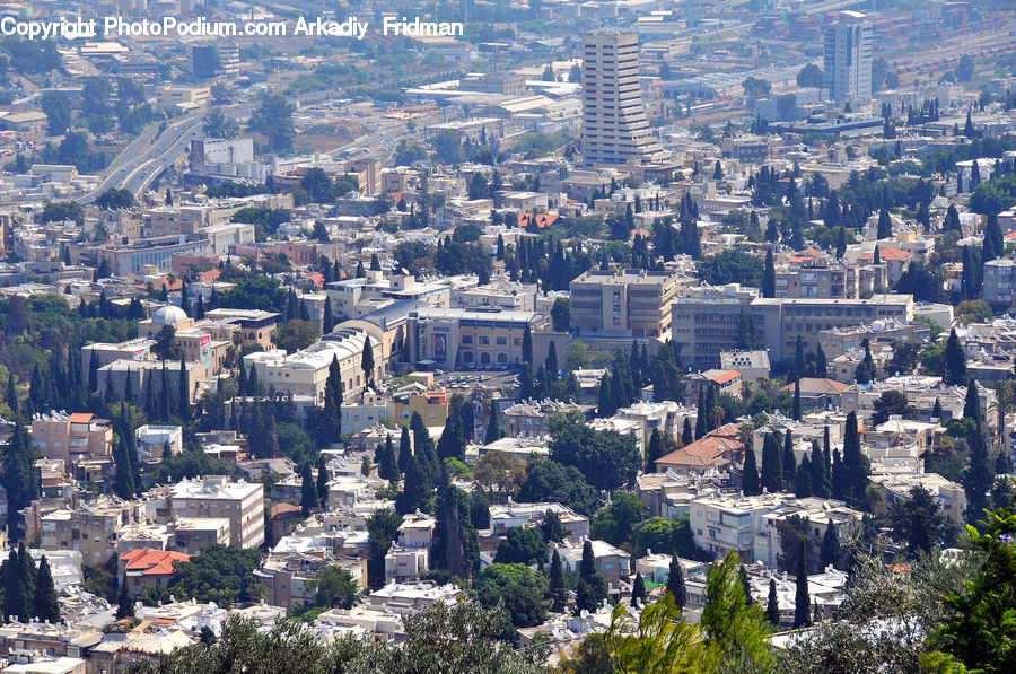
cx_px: 508
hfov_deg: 15.2
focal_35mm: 135
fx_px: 3804
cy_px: 337
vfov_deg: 10.1
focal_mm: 90
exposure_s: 1/800
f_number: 8
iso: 200
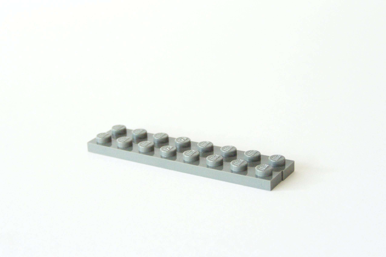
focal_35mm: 79
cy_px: 129
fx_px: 847
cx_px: 193
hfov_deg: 25.7
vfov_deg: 17.3
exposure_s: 1/10
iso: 400
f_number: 3.2
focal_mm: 12.4
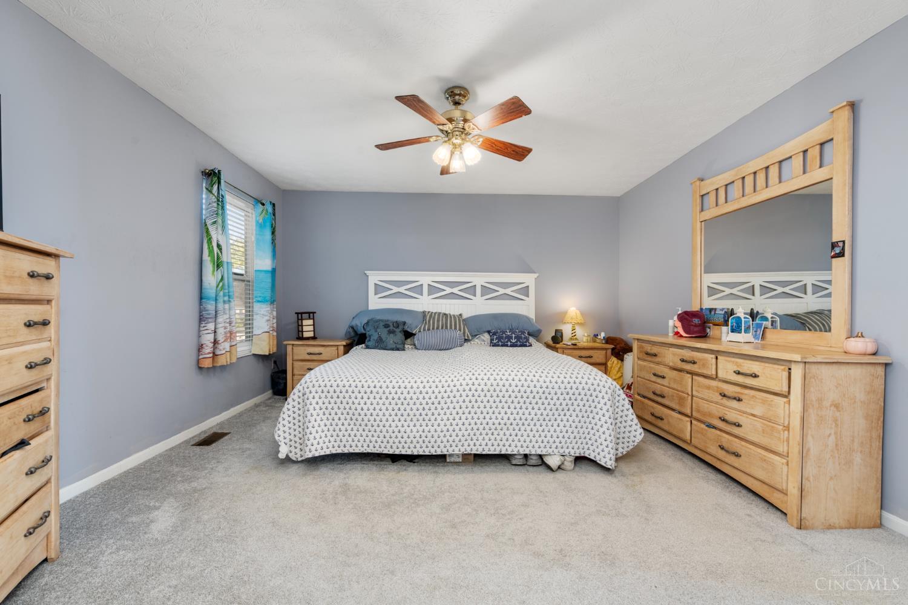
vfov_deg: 81.2
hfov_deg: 104.3
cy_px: 302
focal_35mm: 14
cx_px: 454
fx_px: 353
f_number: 9
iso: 400
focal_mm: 14
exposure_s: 1/200
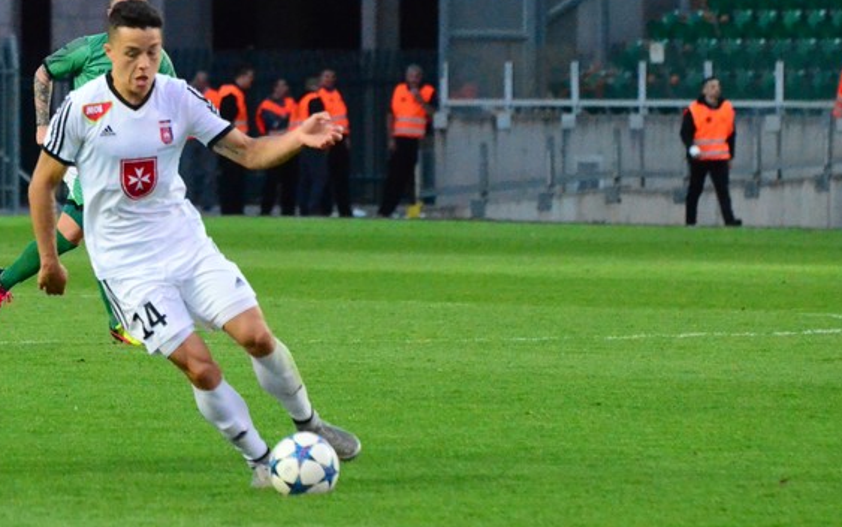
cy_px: 102
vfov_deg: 2.6
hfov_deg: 4.1
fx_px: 11771
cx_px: 109
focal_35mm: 513
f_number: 5
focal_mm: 185
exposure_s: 1/1250
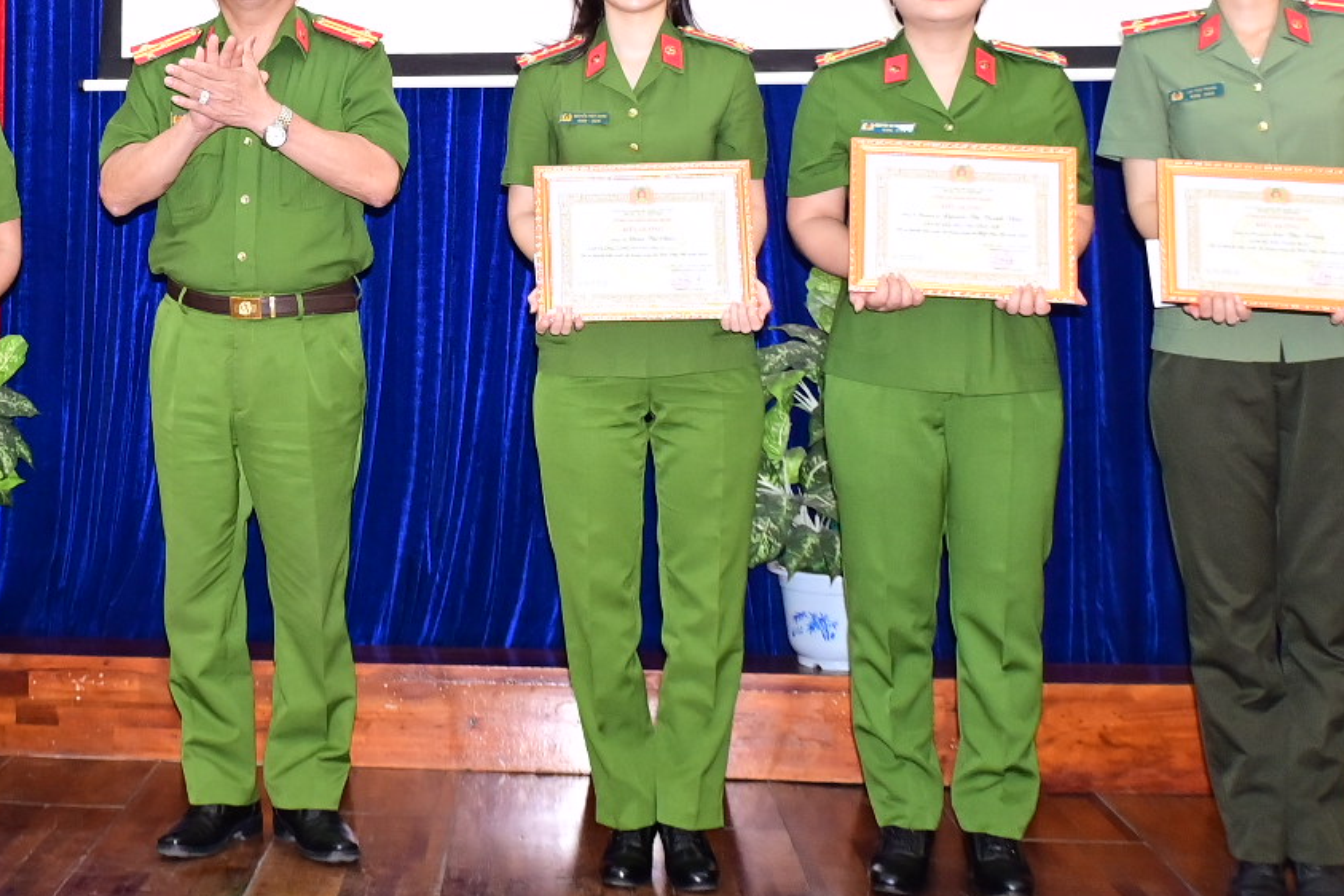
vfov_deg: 19.1
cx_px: 123
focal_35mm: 70
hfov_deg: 27.7
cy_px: 100
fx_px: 2613
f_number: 3.5
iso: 1250
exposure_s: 1/200
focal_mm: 20
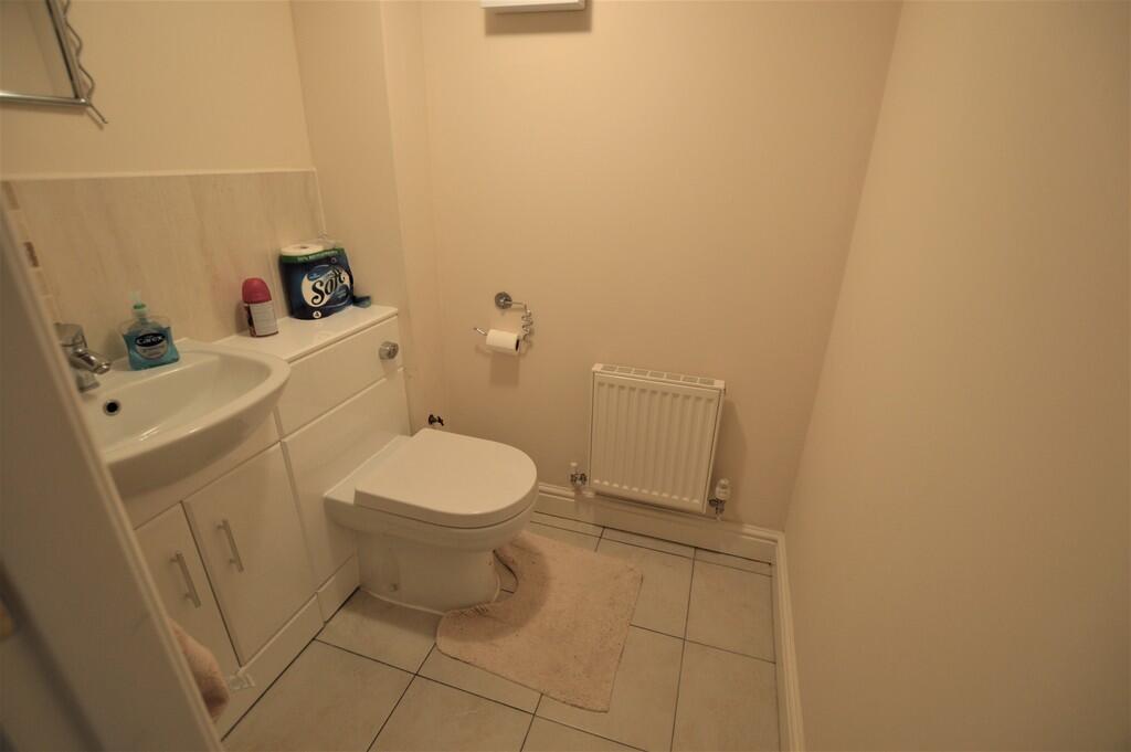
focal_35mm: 15
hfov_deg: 100.4
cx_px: 566
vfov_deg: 77.2
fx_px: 471
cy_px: 376
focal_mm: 10
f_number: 4.5
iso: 400
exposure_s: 1/80
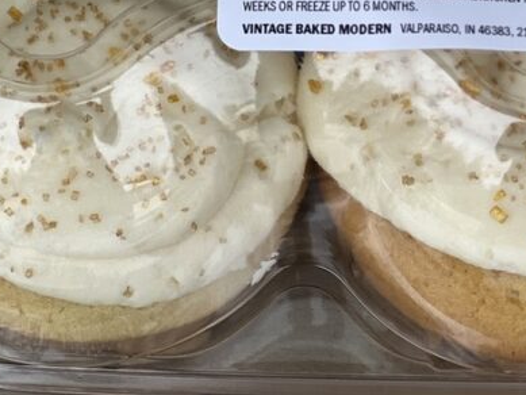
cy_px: 18
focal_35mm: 178
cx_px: 500
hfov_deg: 11.0
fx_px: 2706
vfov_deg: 8.3
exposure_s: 1/244
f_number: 2.8
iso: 25
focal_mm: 9
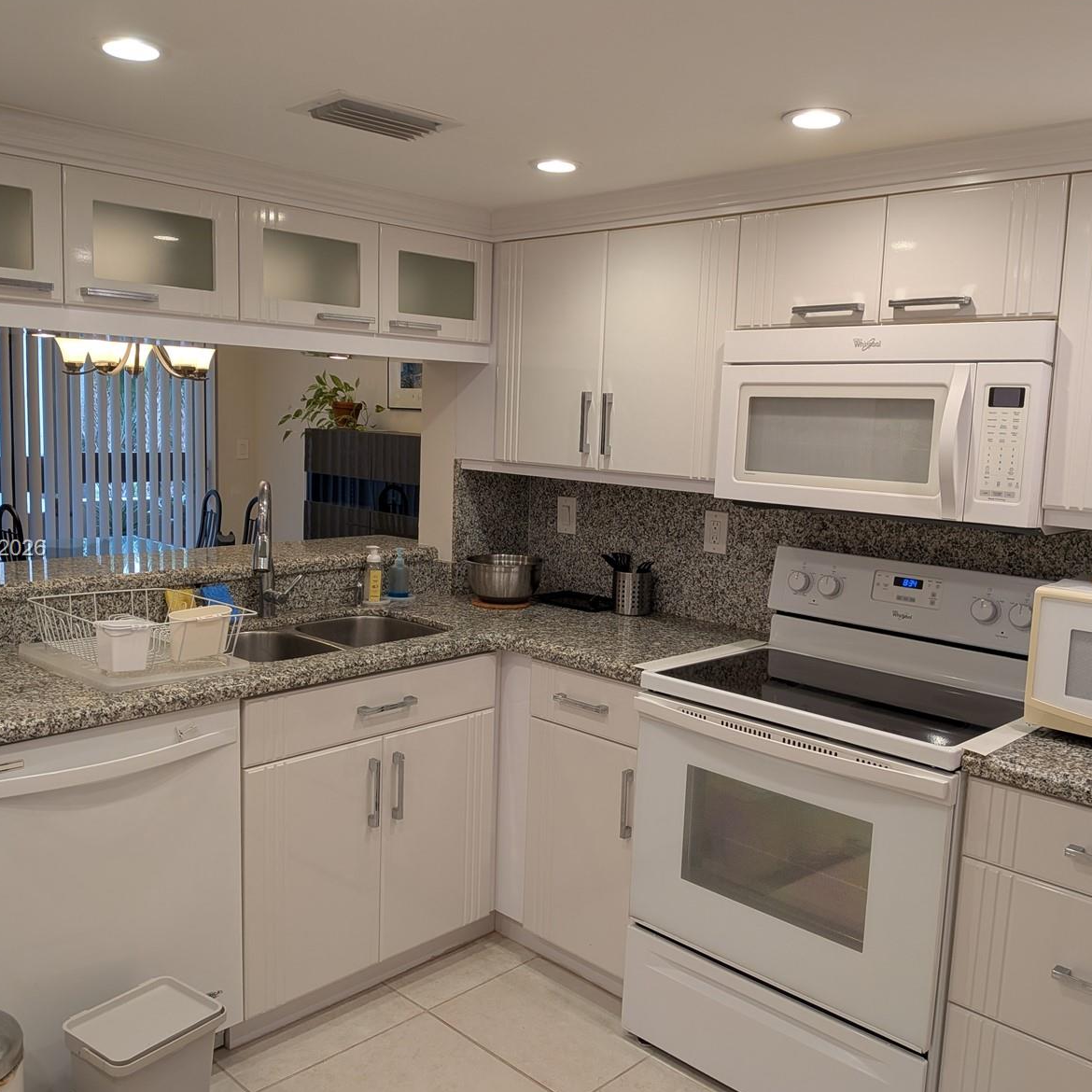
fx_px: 1035
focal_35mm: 29
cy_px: 550
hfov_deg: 55.6
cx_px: 502
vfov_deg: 55.6
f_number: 1.7
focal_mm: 4.53
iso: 41
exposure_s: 1/60
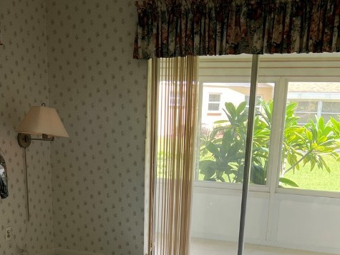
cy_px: 269
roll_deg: -0.6
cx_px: 154
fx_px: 550
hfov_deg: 34.3
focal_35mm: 56
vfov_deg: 24.6
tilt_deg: -16.9
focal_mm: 5.7
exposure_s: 1/143
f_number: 1.5
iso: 32
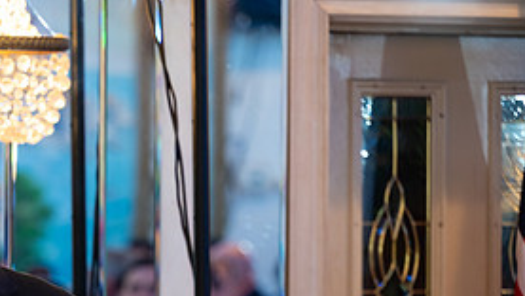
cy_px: 364
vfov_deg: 3.9
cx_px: 21
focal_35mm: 314
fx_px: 4372
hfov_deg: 6.9
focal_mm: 140
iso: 1250
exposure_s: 1/125
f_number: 3.2
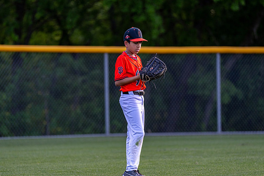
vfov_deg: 4.8
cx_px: 122
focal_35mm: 288
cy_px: 102
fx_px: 2112
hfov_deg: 7.2
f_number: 2.8
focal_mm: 200
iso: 500
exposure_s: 1/2000
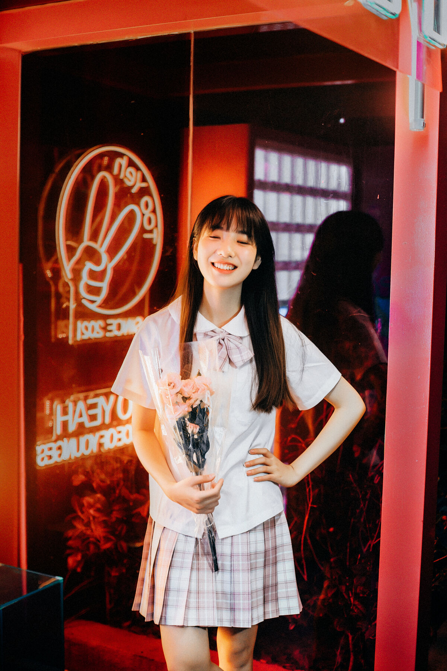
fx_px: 931
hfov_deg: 27.0
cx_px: 224
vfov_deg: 39.6
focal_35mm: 50
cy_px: 336
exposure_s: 1/60
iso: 500
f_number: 2.2
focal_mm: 50
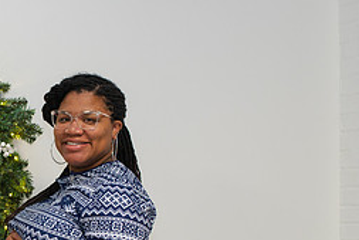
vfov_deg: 14.4
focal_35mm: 94
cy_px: 233
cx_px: -12
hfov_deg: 20.9
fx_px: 938
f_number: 3.5
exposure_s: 1/200
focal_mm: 35
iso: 800
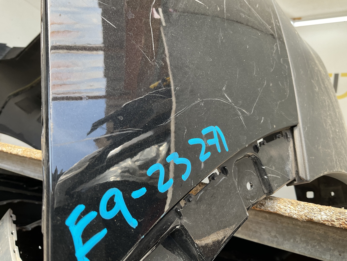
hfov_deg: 61.7
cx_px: 174
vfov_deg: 48.2
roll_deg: -12.3
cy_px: 130
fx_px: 291
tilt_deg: +8.9
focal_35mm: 29
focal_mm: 3
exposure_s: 1/100
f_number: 1.8
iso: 20
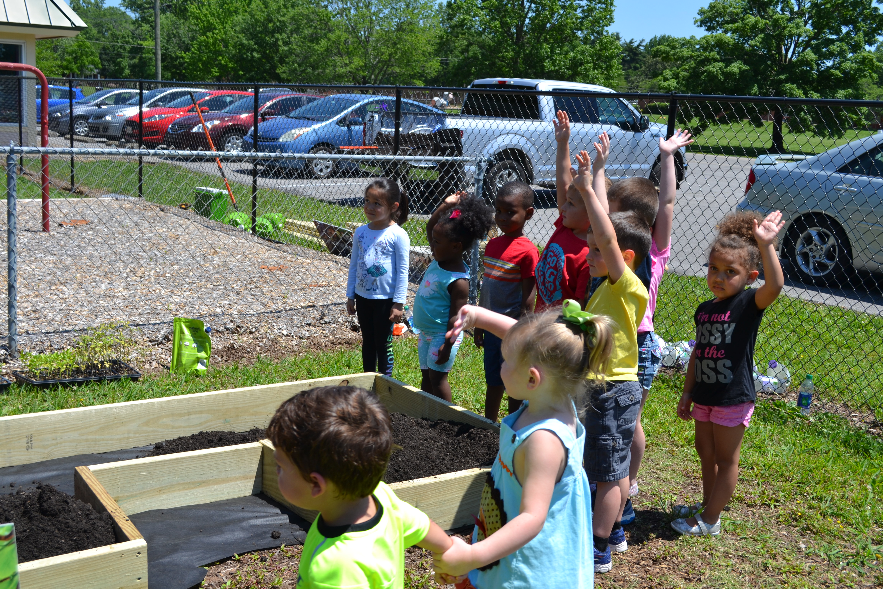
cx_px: 442
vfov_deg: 34.2
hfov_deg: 49.6
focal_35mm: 39
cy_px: 294
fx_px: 957
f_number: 8
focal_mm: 26
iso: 100
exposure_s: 1/250
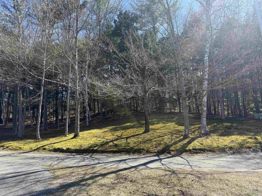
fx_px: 182
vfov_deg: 56.8
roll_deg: +2.4
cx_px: 131
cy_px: 98
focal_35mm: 24
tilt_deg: +11.0
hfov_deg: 71.6
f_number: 1.78
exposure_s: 1/1493
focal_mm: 6.76
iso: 80
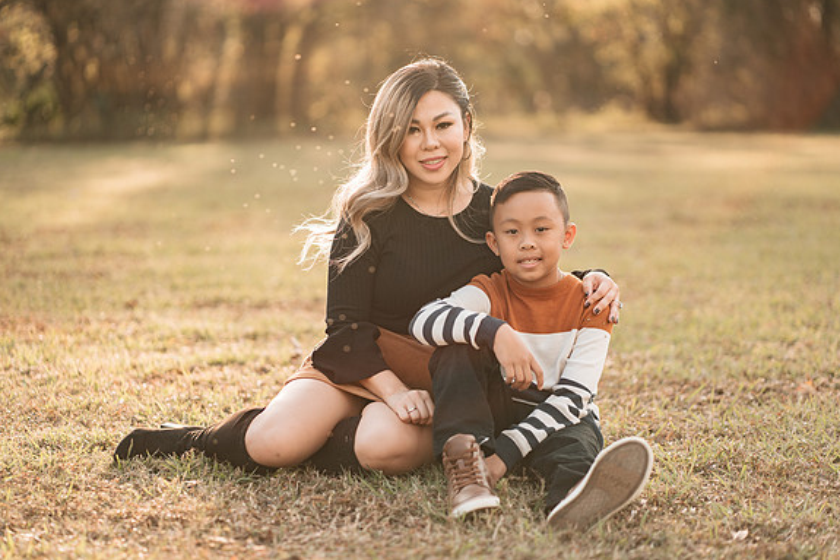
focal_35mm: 87
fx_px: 2029
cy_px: 279
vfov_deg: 15.7
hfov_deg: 23.4
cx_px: 421
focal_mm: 85
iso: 100
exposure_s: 1/640
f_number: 2
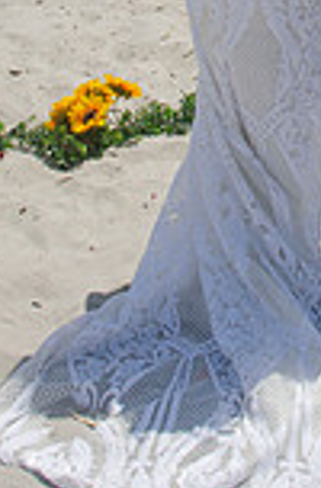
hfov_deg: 13.6
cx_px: 353
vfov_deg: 19.6
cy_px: -106
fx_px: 1323
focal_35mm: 98
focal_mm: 22
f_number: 11
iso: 100
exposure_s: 1/250
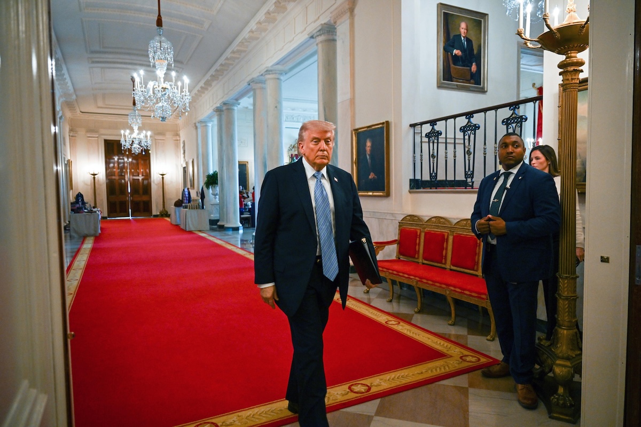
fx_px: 427
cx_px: 320
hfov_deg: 73.7
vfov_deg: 53.1
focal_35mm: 24
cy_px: 214
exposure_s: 1/200
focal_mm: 24
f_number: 3.5
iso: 2000
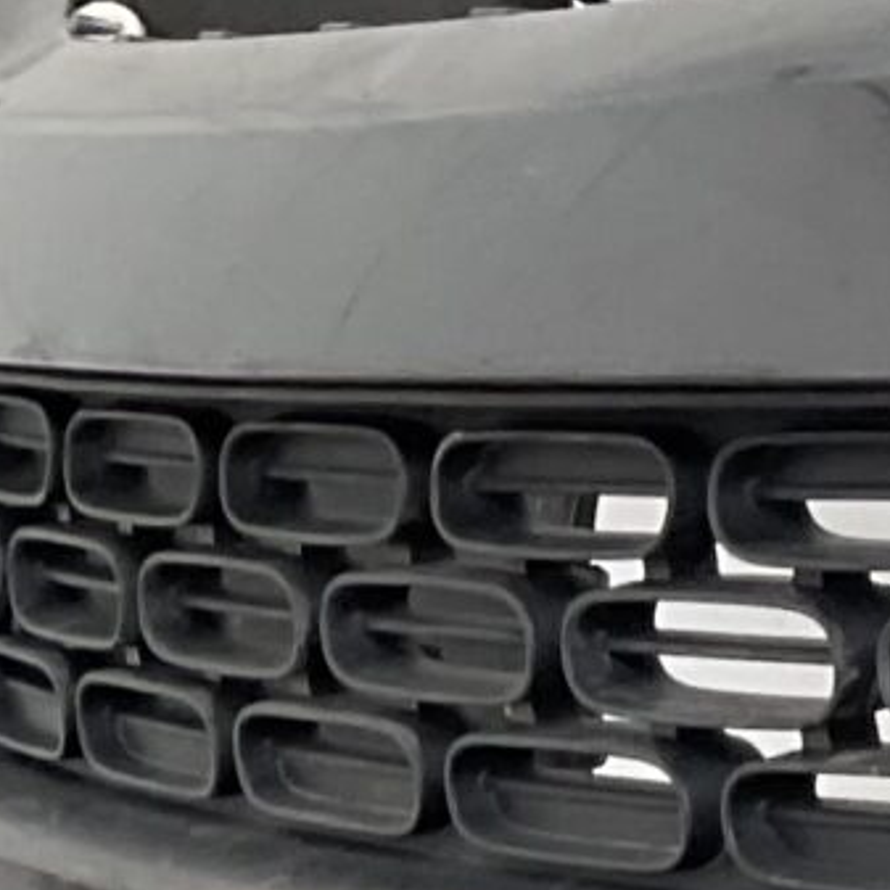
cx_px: 3064
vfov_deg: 8.8
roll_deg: +5.5
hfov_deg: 7.4
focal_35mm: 195
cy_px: 1130
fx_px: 5672
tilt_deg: -16.9
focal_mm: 3
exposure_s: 1/120
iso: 16
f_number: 1.8
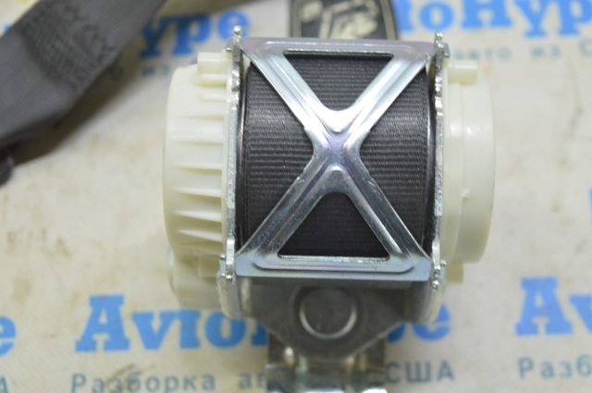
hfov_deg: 29.9
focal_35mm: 68
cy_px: 196
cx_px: 296
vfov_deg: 20.1
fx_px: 1109
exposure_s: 1/20
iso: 400
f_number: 5.6
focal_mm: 45
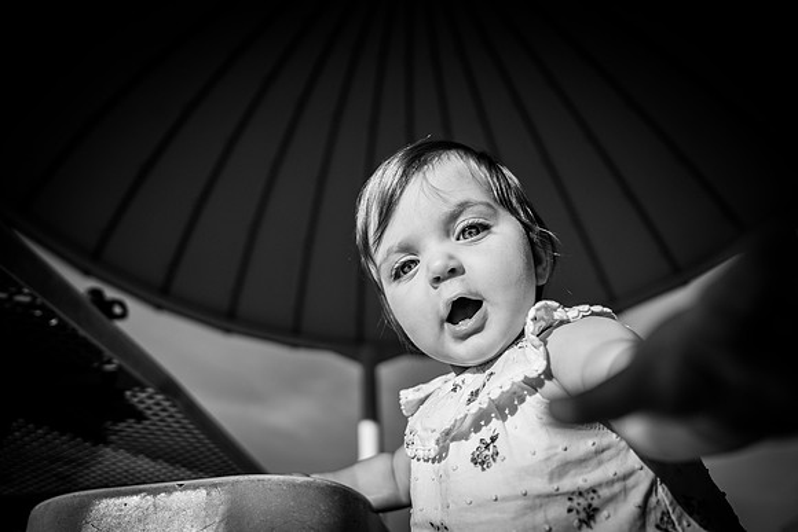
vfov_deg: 53.2
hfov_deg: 73.7
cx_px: 399
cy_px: 266
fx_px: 532
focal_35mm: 24
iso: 250
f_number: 3.2
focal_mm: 24
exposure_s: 1/4000
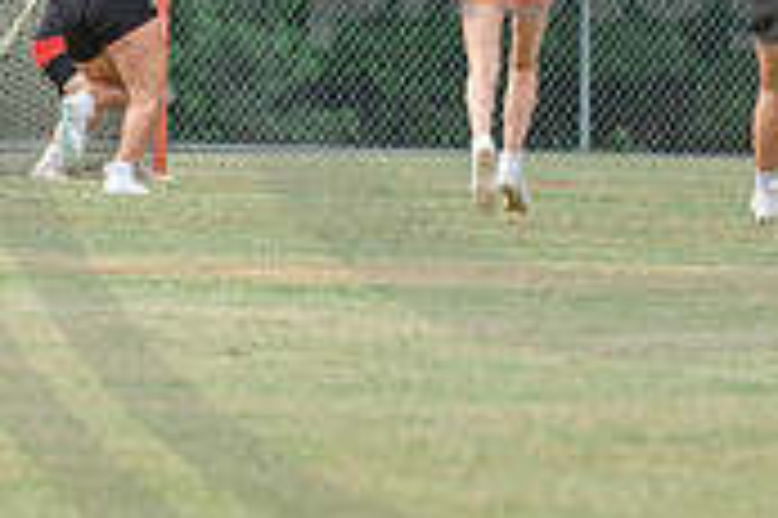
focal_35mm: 942
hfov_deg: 2.2
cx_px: 1148
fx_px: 20338
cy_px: -37
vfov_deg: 1.5
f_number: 3
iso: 250
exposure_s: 1/640
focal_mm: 200
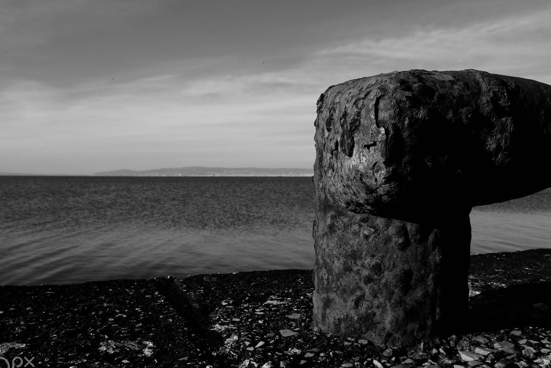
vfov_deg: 37.9
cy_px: 187
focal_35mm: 35
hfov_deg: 54.4
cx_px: 281
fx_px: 536
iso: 200
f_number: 14
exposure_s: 1/125
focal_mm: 18
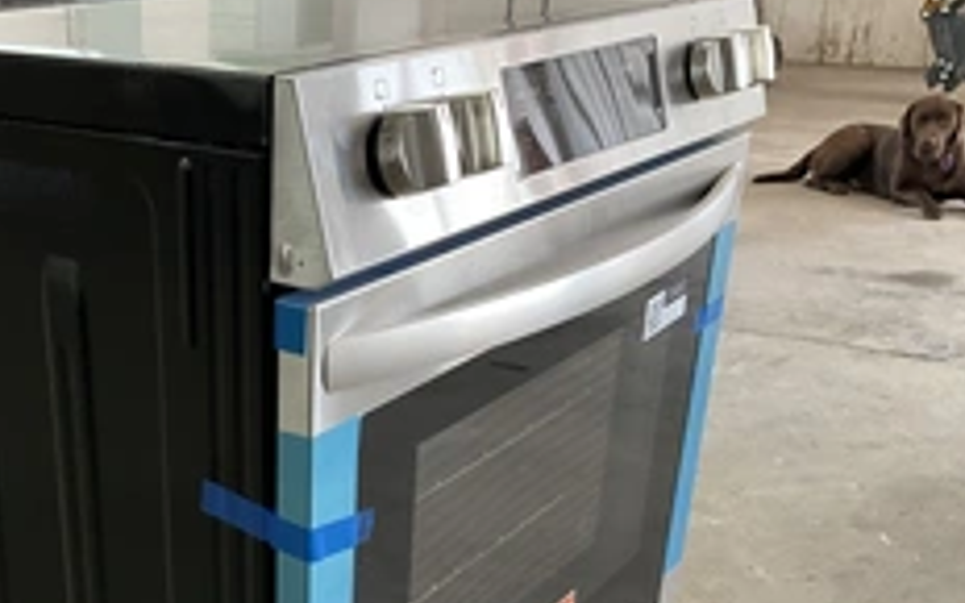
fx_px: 1394
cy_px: 591
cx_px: 258
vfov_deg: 23.5
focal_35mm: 53
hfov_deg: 37.4
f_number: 1.8
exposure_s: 1/60
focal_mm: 3
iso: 160
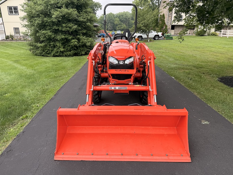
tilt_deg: -17.4
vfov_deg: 56.8
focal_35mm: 24
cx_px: 116
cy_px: 88
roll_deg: -0.7
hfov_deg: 71.6
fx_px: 162
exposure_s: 1/943
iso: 80
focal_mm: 6.76
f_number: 1.78
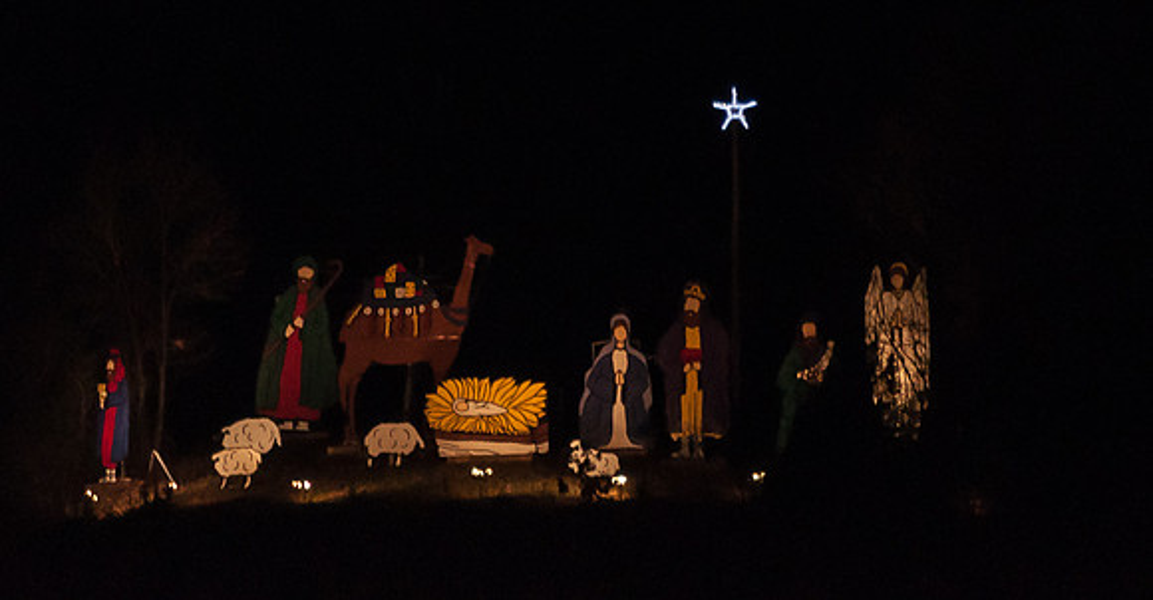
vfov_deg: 1.2
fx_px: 28526
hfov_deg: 2.3
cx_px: 669
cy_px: -158
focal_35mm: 950
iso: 800
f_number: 5.6
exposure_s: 1/60
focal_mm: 300
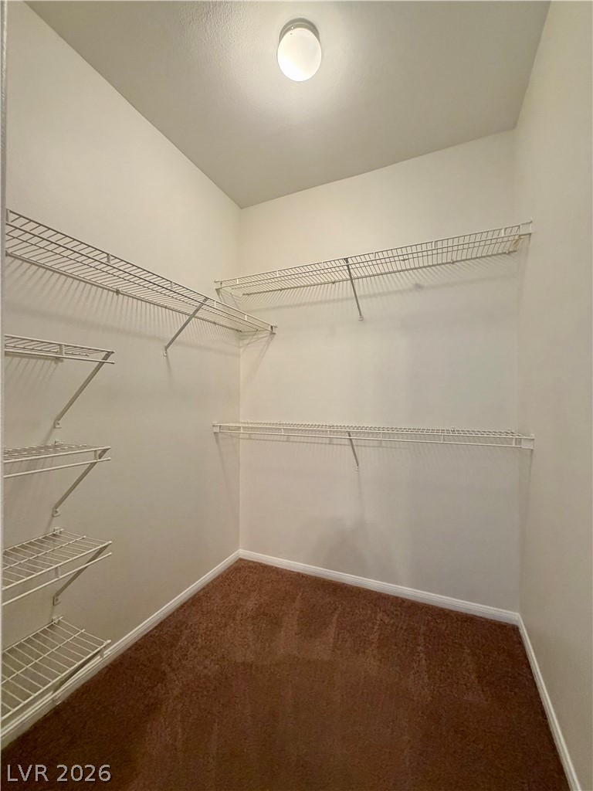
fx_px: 320
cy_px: 396
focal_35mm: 14
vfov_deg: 102.1
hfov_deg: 85.7
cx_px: 296
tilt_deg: +0.6
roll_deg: -0.6
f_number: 2.2
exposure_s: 1/60
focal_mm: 2.22
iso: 400
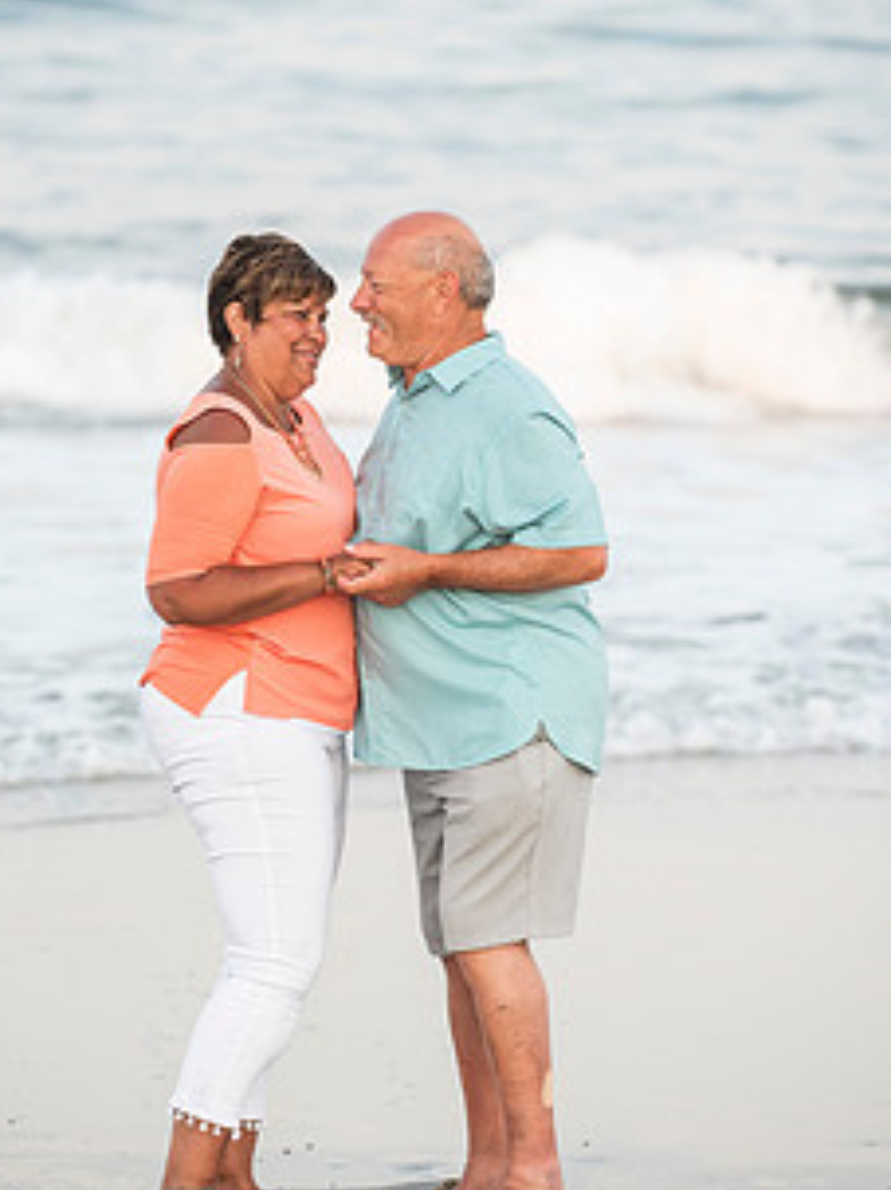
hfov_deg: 6.9
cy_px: 589
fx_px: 7350
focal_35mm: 214
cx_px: 345
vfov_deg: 9.3
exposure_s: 1/1600
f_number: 3.5
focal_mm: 150
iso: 800
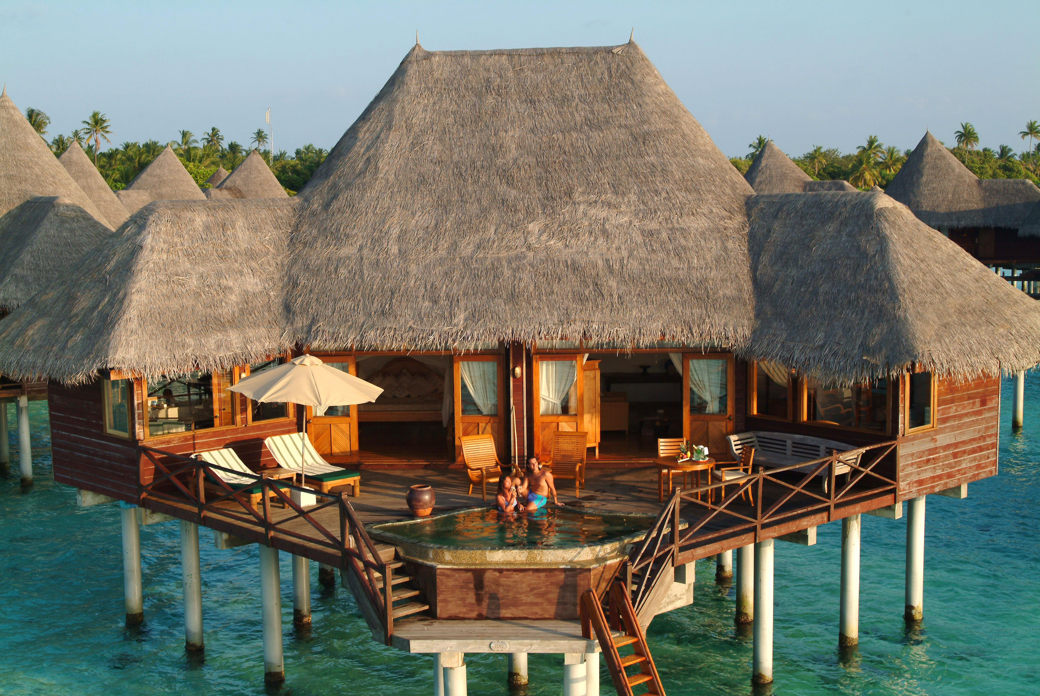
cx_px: 520
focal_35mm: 52
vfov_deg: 25.8
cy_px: 348
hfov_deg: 37.8
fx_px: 1518
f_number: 6.7
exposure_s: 1/180
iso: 100
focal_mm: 35
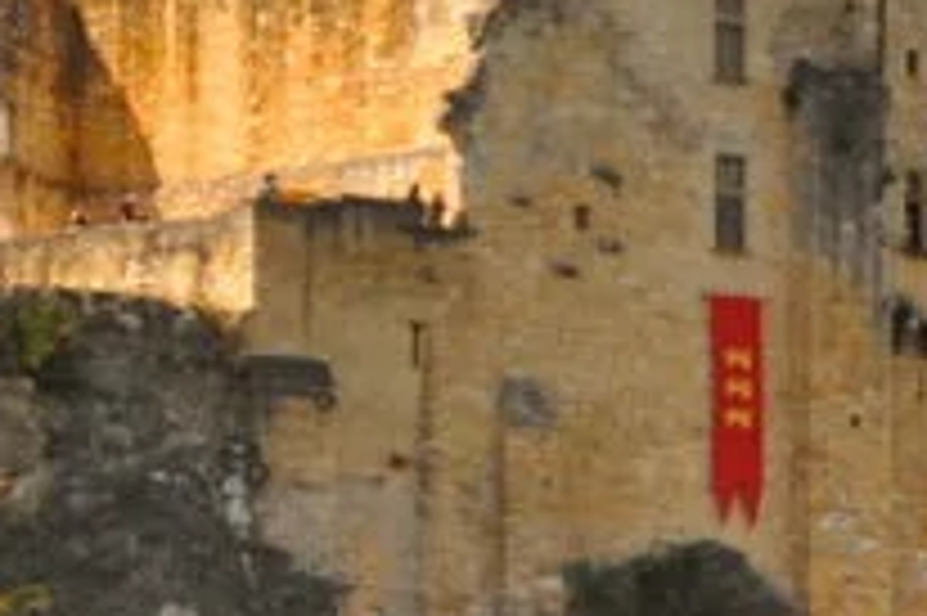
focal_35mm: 1241
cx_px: 364
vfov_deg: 1.1
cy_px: 157
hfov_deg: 1.7
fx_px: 31928
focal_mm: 105
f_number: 5.3
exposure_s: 1/250
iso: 200
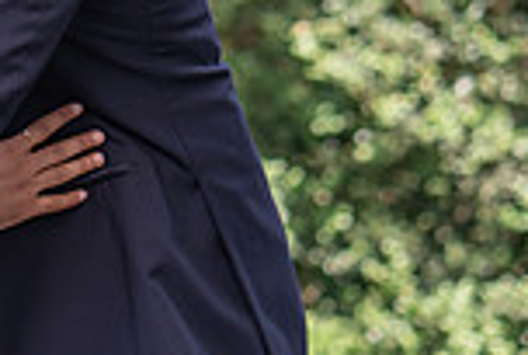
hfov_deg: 6.2
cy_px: -45
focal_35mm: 331
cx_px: -127
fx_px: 4864
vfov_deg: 4.2
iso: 100
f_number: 2.2
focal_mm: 85
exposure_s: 1/1000
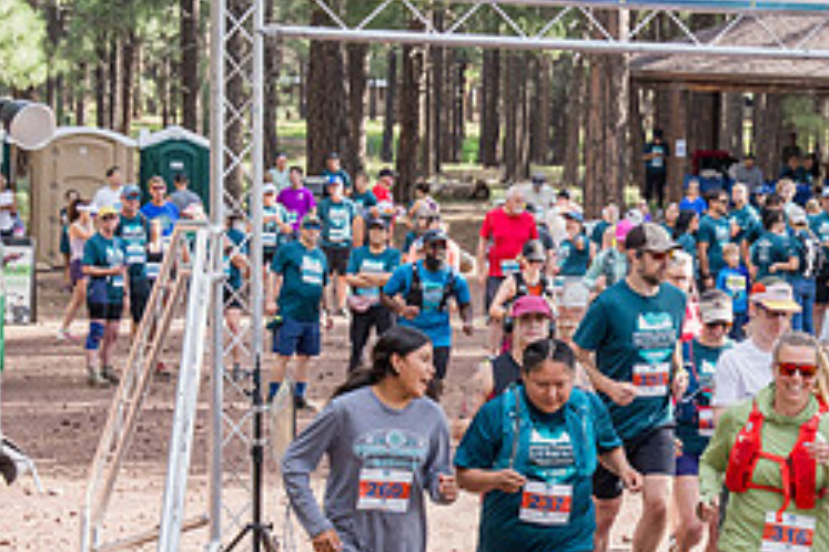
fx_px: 3615
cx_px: 963
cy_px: 407
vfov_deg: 8.7
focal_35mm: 157
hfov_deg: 12.8
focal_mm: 53.9
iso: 800
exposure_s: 1/500
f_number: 5
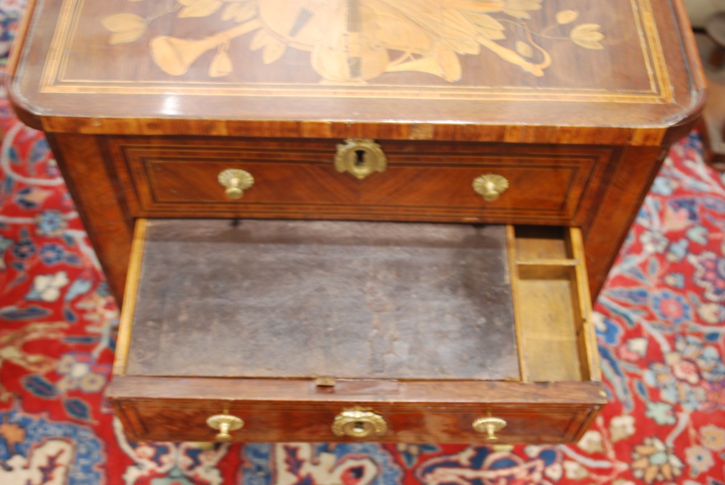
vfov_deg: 29.9
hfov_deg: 43.6
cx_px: 362
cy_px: 242
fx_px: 907
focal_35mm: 45
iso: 100
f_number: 4.8
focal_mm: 30
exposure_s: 1/2.5
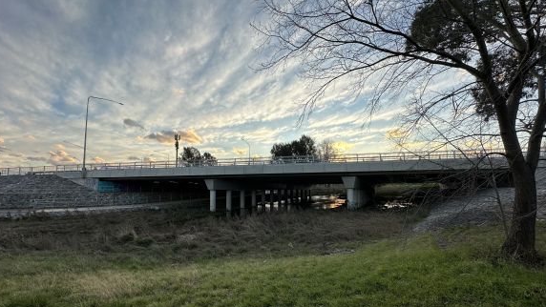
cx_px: 275
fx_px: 232
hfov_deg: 99.4
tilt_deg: +4.2
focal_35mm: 16
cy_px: 167
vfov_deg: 67.0
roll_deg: +0.1
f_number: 2.2
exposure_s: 1/334
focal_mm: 2.22
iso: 40
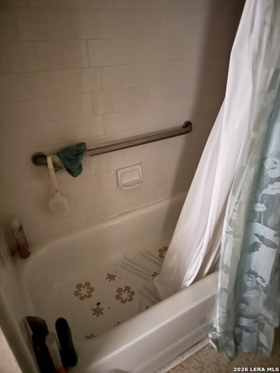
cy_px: 186
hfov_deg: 56.8
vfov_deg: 71.6
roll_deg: +1.1
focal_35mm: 24
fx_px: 259
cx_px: 140
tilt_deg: -31.9
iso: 3200
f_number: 1.78
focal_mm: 6.76
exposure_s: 1
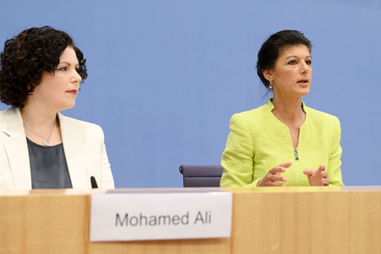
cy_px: 127
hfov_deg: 28.9
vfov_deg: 19.4
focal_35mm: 70
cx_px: 190
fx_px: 740
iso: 5000
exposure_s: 1/640
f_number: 5.6
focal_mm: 70
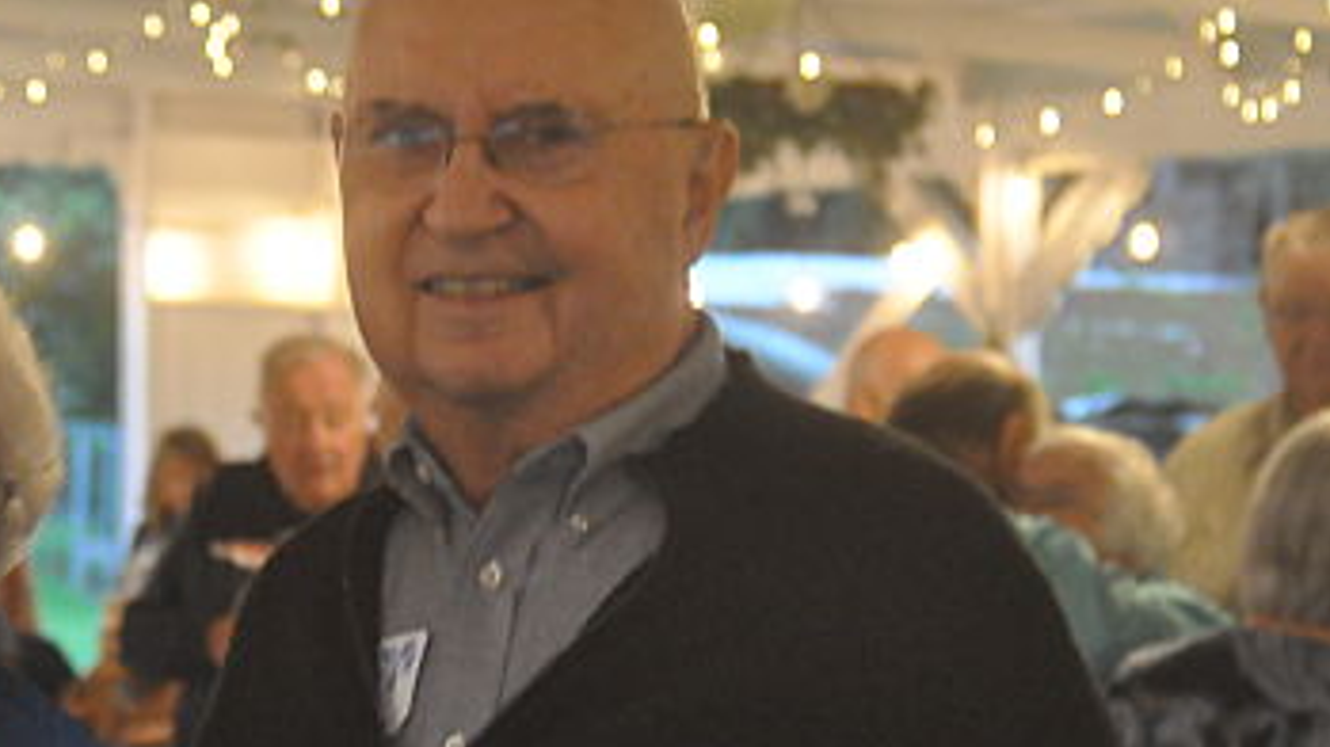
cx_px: 236
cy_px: 545
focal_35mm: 108
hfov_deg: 19.6
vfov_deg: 11.2
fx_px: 3807
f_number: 4
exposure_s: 1/30
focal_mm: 40
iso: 3200
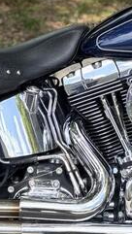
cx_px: 47
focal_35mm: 130
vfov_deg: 16.5
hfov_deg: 9.3
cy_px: 117
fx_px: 807
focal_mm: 6.76
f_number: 1.78
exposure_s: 1/1091
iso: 100
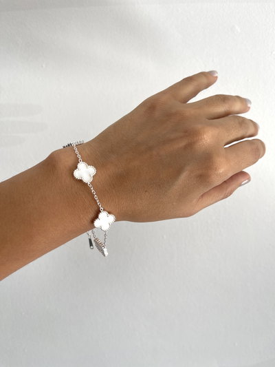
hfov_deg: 54.9
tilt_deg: -13.2
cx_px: 138
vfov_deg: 69.4
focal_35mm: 25
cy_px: 184
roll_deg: +6.2
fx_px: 265
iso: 32
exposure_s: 1/156
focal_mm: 5.1
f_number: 1.6
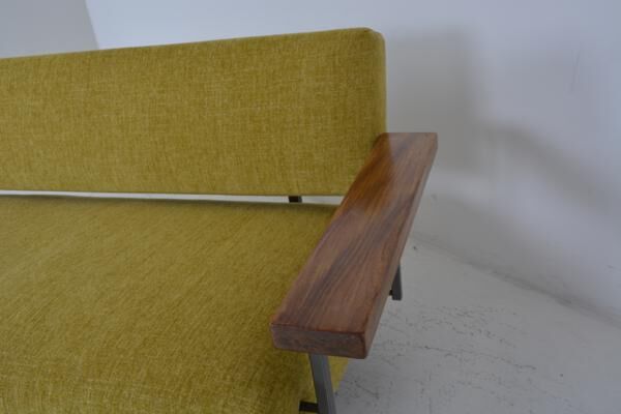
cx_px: 310
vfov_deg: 40.0
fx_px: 569
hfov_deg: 57.2
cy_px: 207
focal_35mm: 33
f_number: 10
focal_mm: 22
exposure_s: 1/125
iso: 400
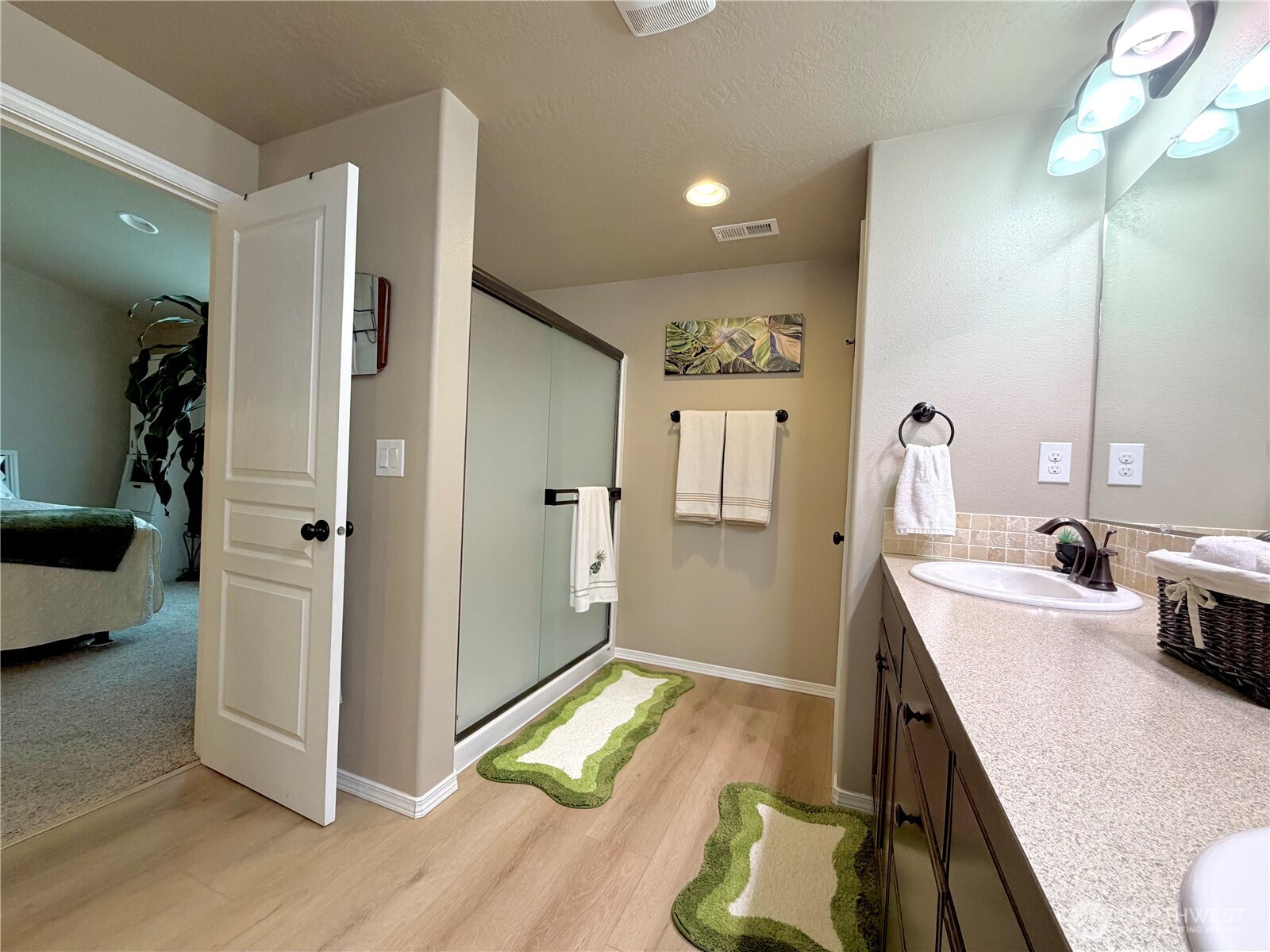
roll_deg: -2.2
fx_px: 513
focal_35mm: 14
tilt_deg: +0.6
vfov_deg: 85.6
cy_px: 476
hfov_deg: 102.1
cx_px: 635
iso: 200
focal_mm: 2.22
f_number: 2.2
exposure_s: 1/120
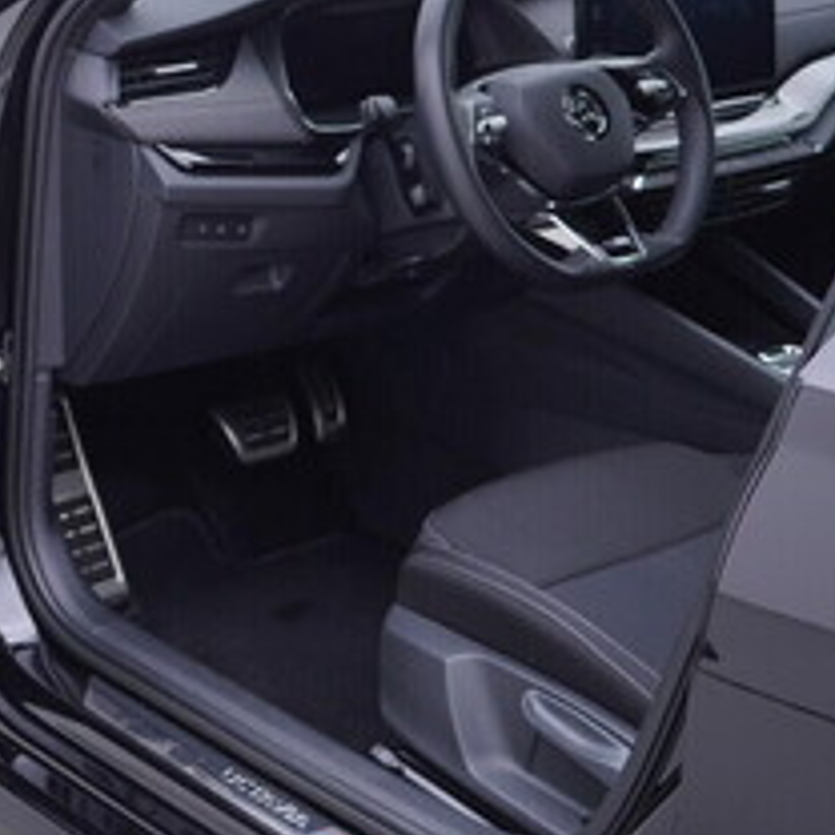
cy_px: 279
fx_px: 2211
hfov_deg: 20.7
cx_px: 8
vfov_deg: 21.3
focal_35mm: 81
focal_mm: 24
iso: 125
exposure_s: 1/50
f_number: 3.2
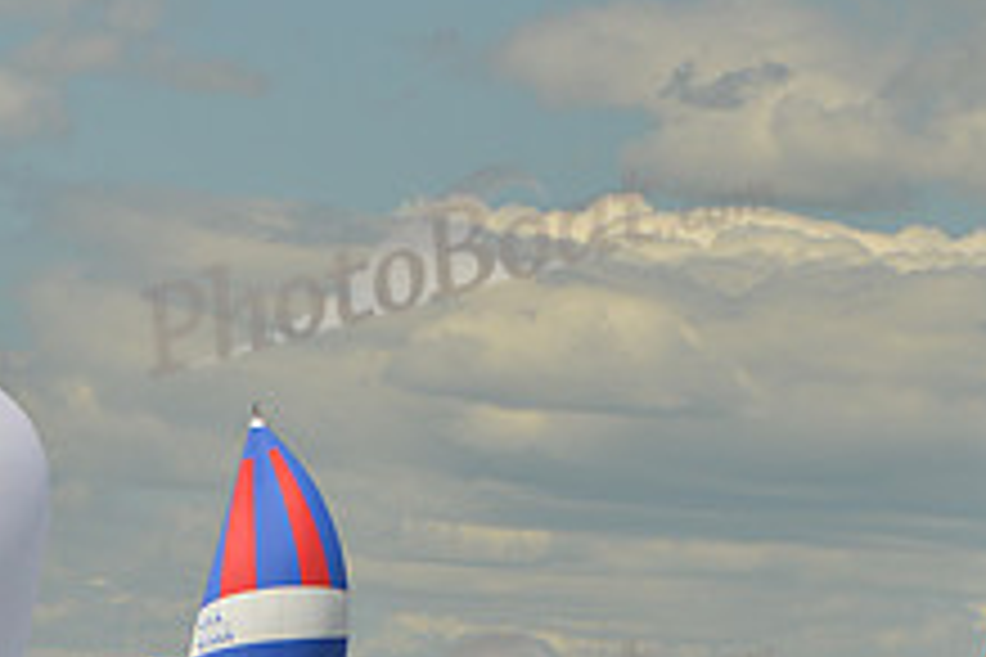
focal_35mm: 503
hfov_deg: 4.1
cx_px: 1013
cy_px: 430
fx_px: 13776
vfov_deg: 2.7
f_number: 7.1
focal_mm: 190
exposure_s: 1/1000
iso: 400
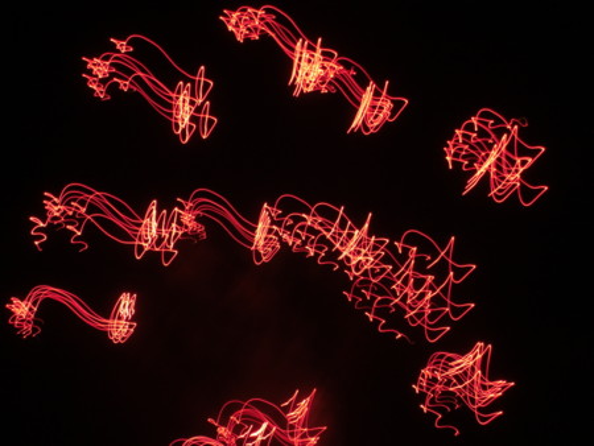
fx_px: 1957
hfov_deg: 17.3
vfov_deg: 13.0
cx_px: 297
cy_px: 223
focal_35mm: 114
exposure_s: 2
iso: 80
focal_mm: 23.7
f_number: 5.1
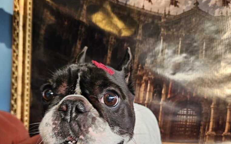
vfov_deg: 37.1
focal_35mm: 33
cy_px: 113
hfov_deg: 58.1
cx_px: 116
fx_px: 208
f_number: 1.8
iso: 80
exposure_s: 1/207
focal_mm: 5.4
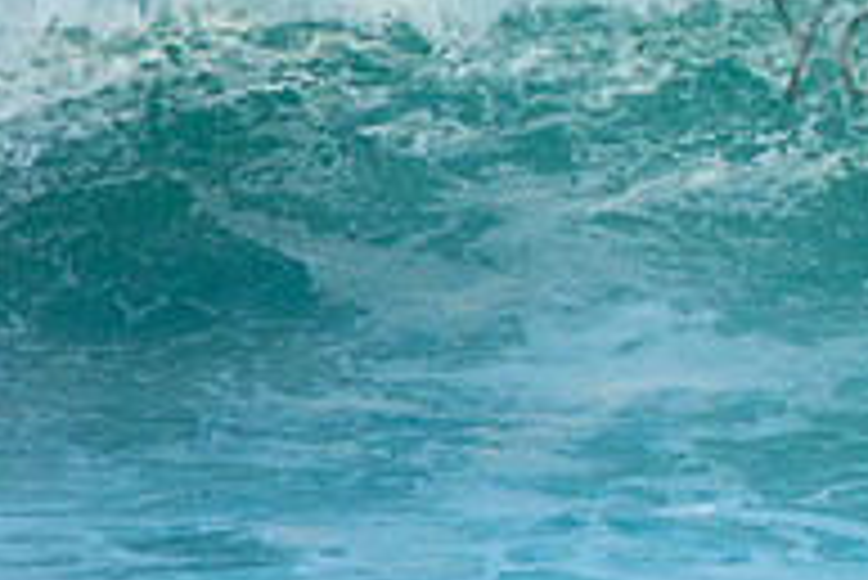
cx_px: 1228
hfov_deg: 1.4
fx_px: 35348
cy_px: -7
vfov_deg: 0.9
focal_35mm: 1465
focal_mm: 320
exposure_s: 1/800
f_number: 5.6
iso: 500
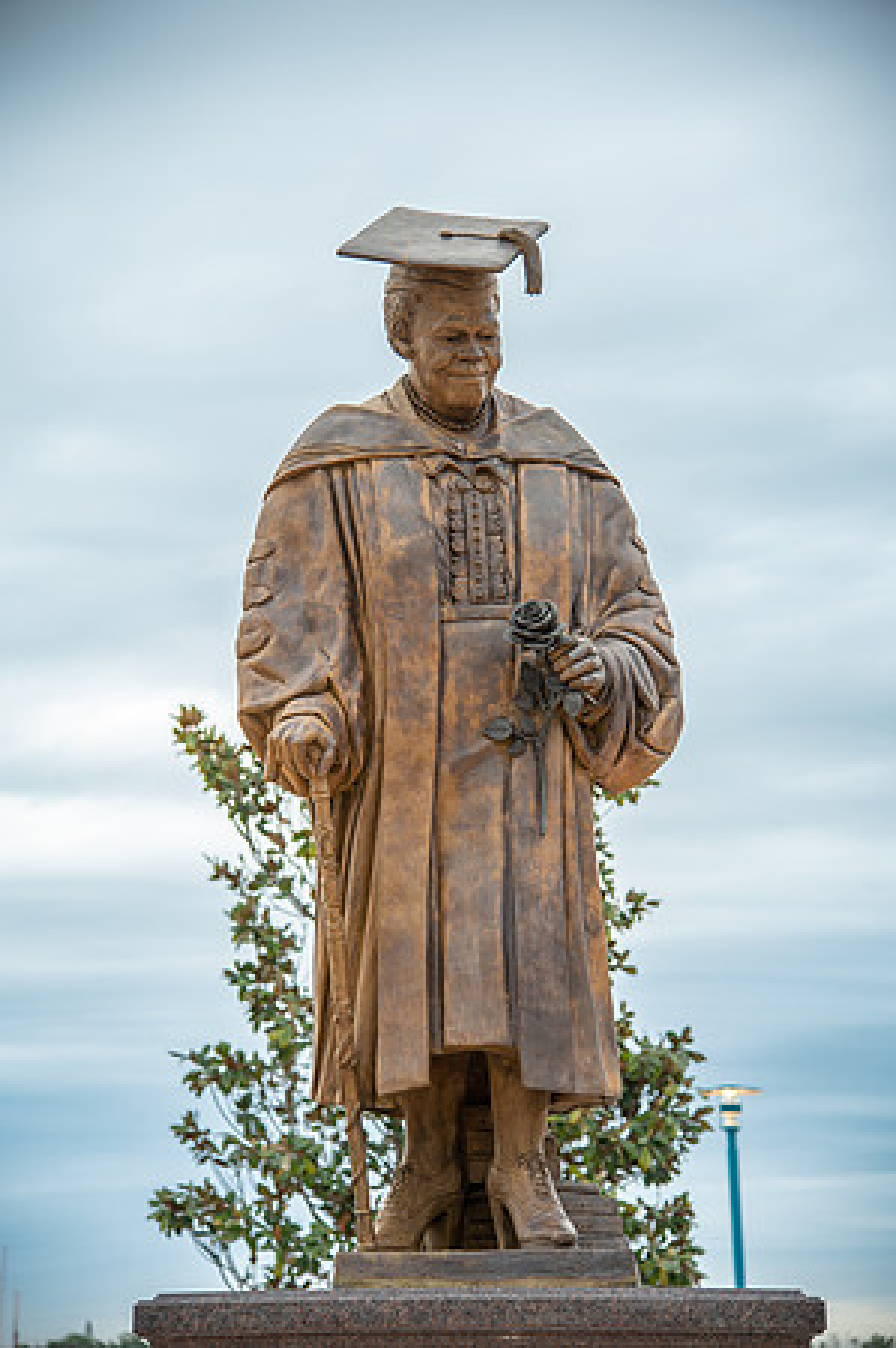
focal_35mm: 75
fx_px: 2806
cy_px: 674
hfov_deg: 18.1
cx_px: 448
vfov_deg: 27.0
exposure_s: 1/200
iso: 100
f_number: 4
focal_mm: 75
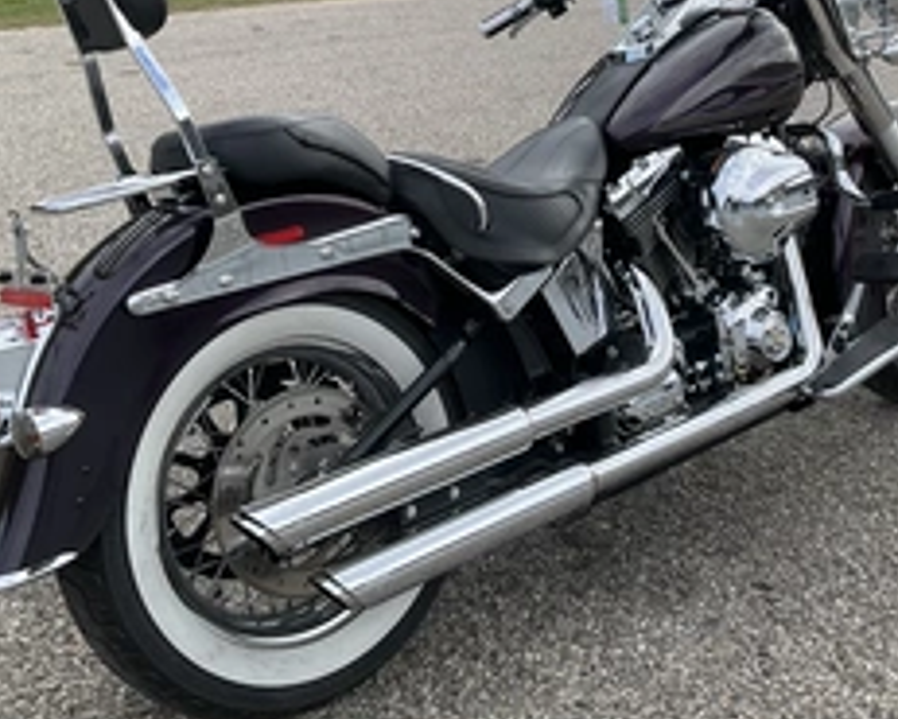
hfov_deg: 37.9
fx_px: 1303
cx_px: 525
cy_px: 210
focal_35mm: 49
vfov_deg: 30.5
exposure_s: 1/666
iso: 25
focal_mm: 3
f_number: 1.8
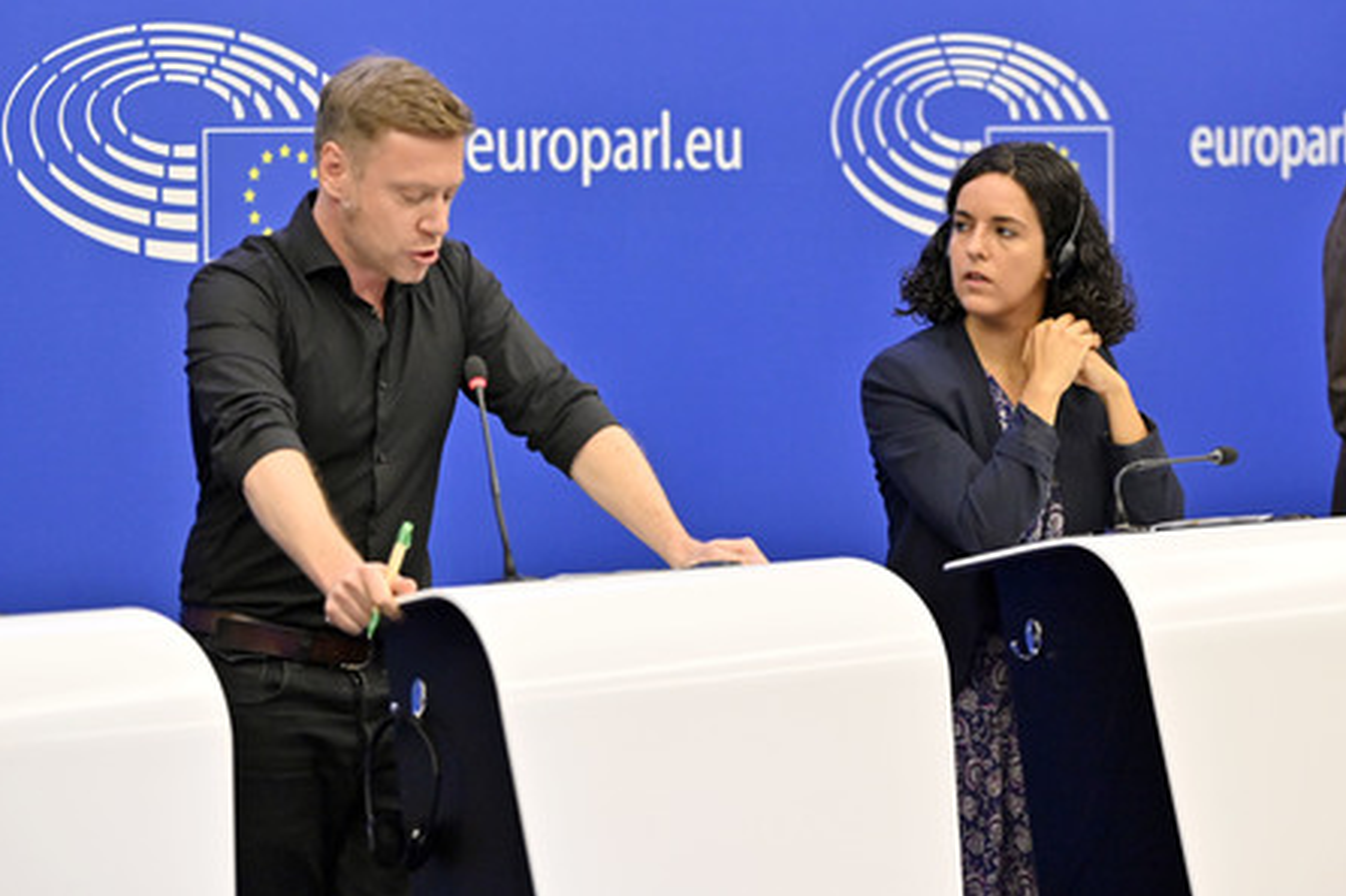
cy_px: 446
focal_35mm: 101
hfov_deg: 20.2
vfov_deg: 13.5
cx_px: 675
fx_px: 3775
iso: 4000
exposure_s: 1/640
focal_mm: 100
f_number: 2.8
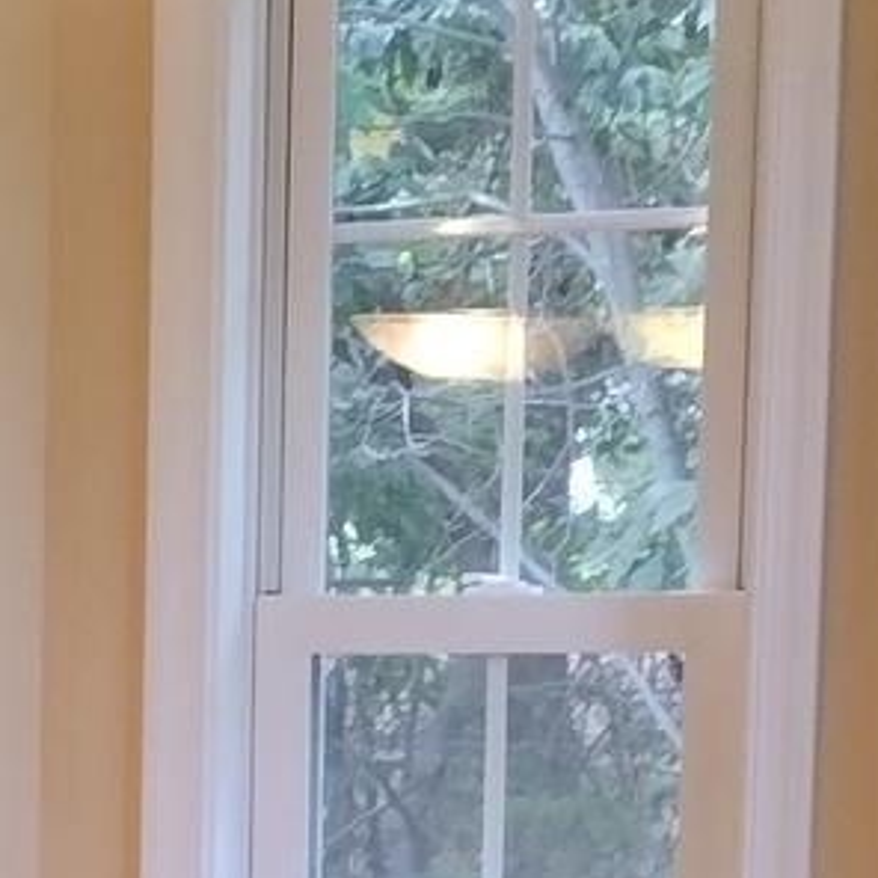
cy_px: 1181
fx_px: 4735
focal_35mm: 165
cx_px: -311
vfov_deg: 10.3
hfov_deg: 10.3
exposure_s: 1/60
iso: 238
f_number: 1.7
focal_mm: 4.71
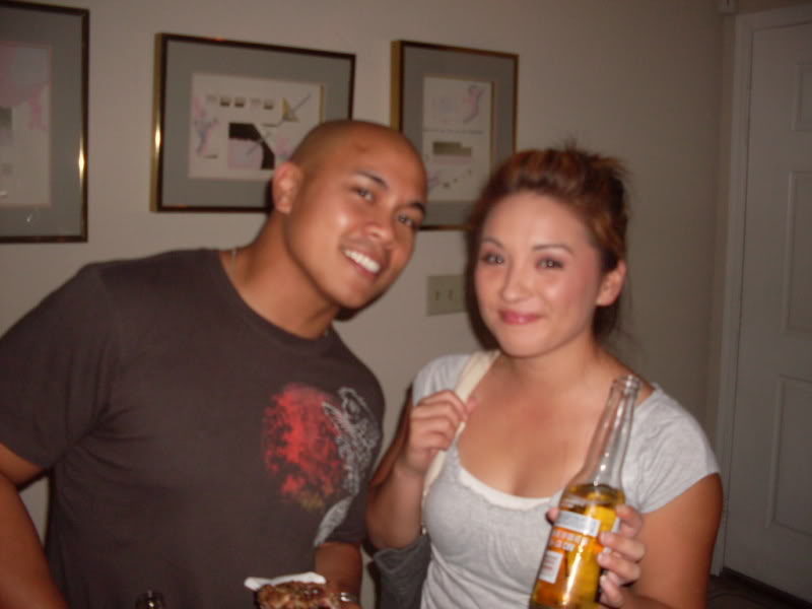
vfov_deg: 37.7
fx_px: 891
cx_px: 406
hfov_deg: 49.0
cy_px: 304
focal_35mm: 38
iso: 100
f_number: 2.8
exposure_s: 1/45
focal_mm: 6.3
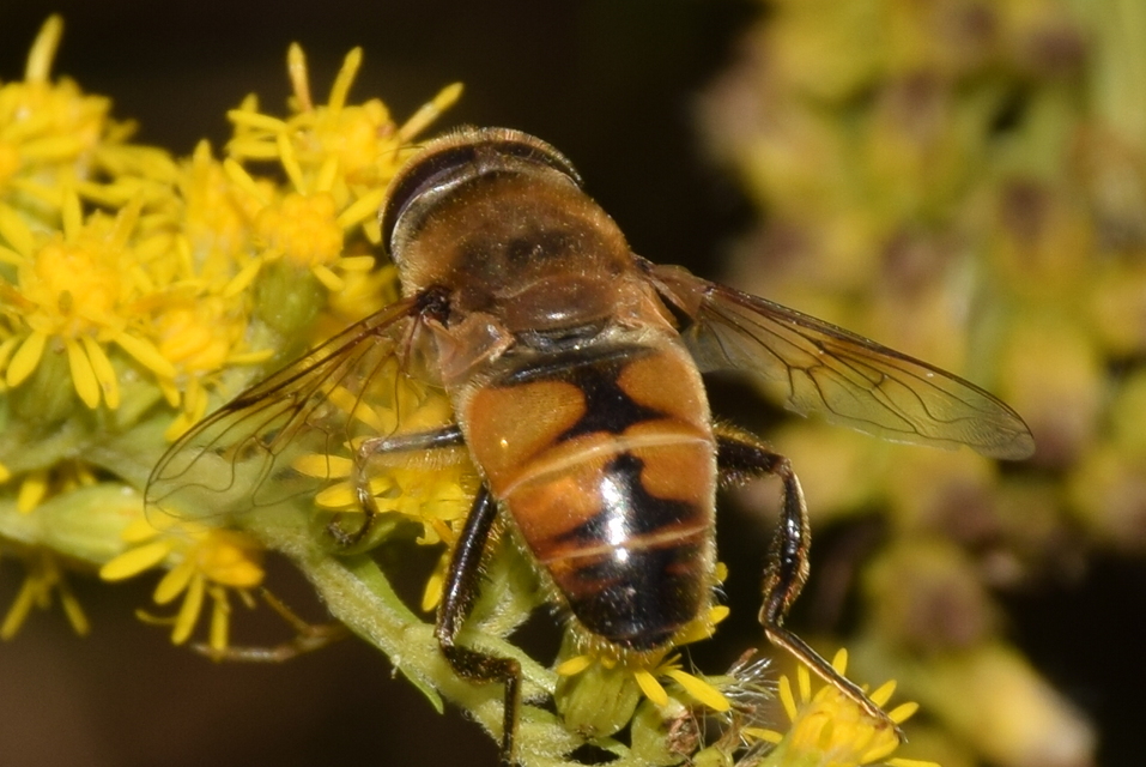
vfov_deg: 6.6
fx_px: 6691
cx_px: 573
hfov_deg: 9.8
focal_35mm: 210
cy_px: 384
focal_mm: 140
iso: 100
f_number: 13
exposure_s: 1/160
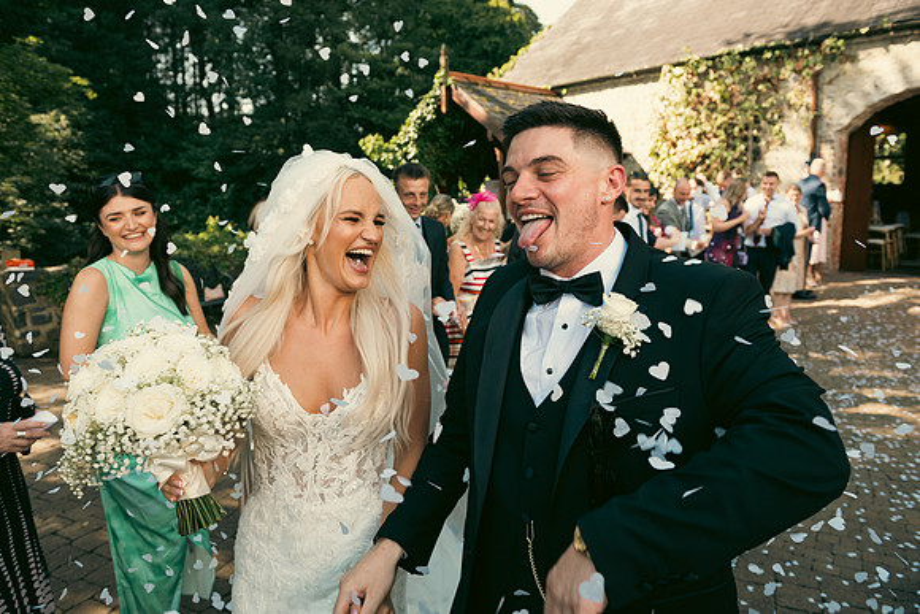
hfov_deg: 73.7
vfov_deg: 53.2
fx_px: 613
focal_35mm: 24
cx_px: 460
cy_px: 307
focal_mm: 24
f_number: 5
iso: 200
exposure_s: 1/250
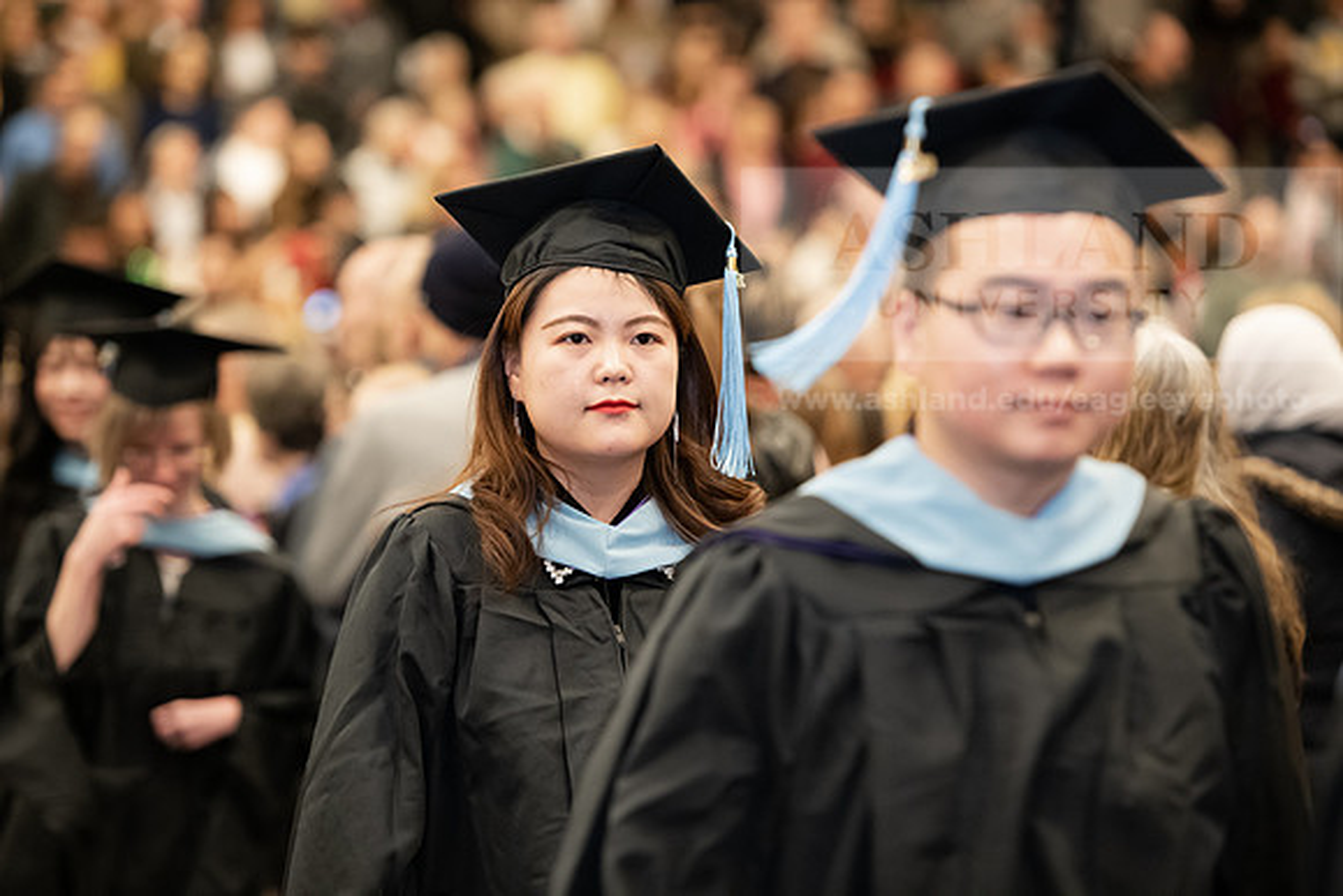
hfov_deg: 14.2
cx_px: 672
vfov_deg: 9.5
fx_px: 5410
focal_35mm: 145
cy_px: 448
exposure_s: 1/200
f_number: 3.2
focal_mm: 145
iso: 2500
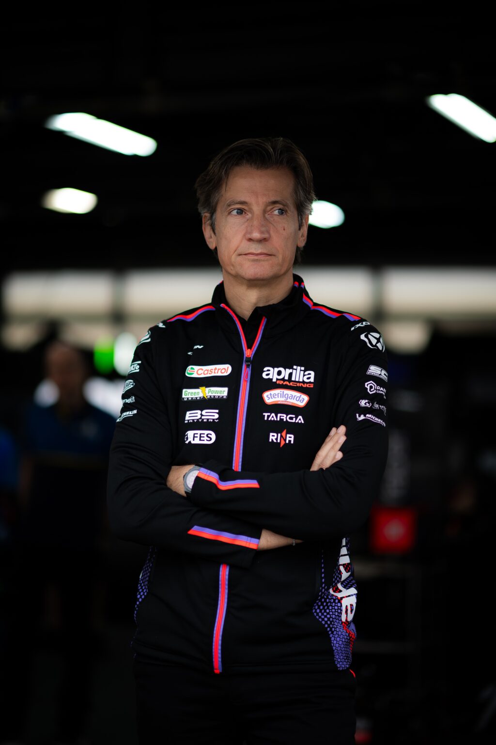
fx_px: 1757
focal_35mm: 85
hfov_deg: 16.1
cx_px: 248
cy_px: 372
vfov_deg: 23.9
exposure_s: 1/320
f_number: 1.4
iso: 200
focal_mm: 85
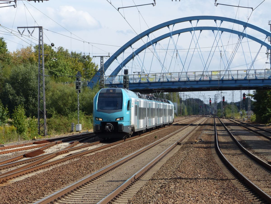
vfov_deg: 11.8
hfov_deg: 15.6
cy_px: 102
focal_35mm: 126
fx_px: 986
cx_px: 136
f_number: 4
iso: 100
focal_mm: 22.6
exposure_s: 1/640
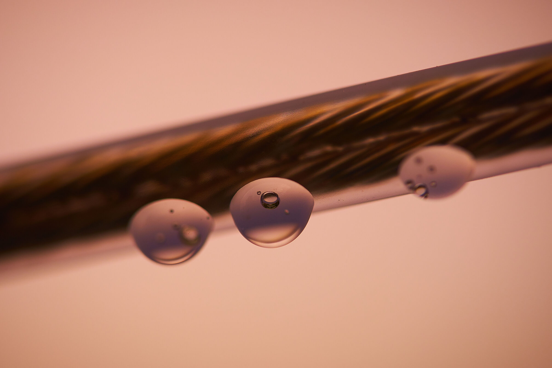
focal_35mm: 120
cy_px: 184
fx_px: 1840
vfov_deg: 11.4
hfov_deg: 17.1
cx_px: 276
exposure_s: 1/2000
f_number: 4
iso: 200
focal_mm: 80
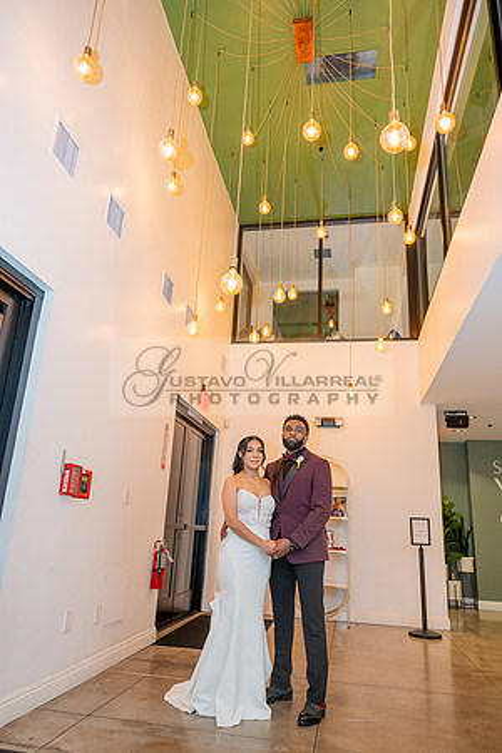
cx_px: 251
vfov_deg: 73.7
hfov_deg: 53.1
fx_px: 502
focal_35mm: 24
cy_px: 376
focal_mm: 24
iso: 800
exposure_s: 1/200
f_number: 3.5
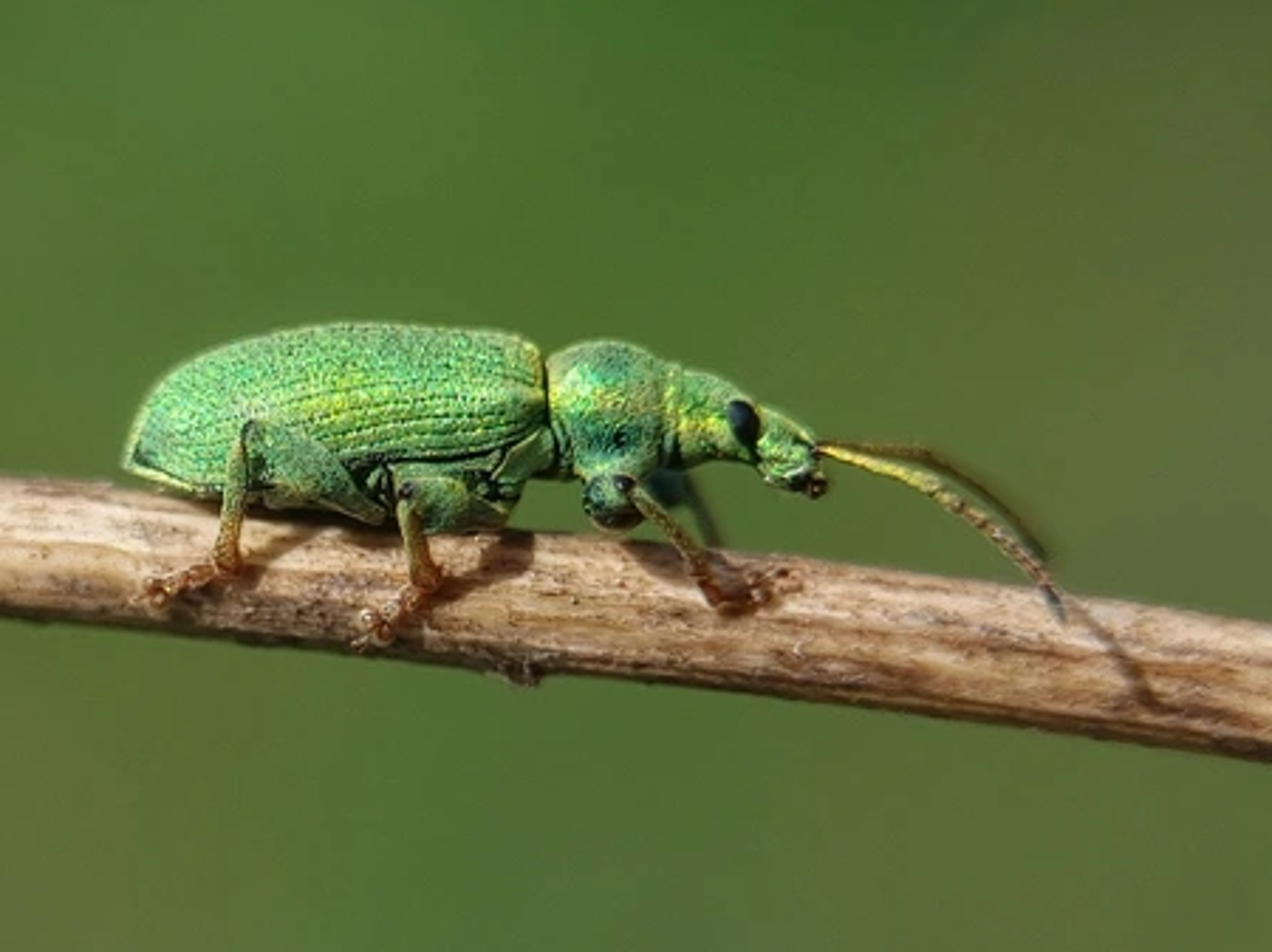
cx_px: 500
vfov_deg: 38.6
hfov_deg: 49.8
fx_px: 1359
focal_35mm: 37
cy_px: 513
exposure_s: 1/2000
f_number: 1.8
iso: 50
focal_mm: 5.4
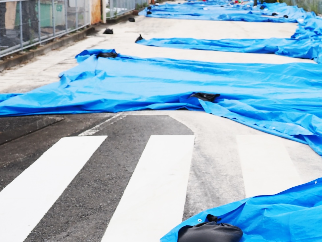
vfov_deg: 19.9
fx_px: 688
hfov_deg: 25.8
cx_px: 261
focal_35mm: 74
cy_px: 131
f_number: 4
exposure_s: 1/200
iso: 200
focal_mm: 18
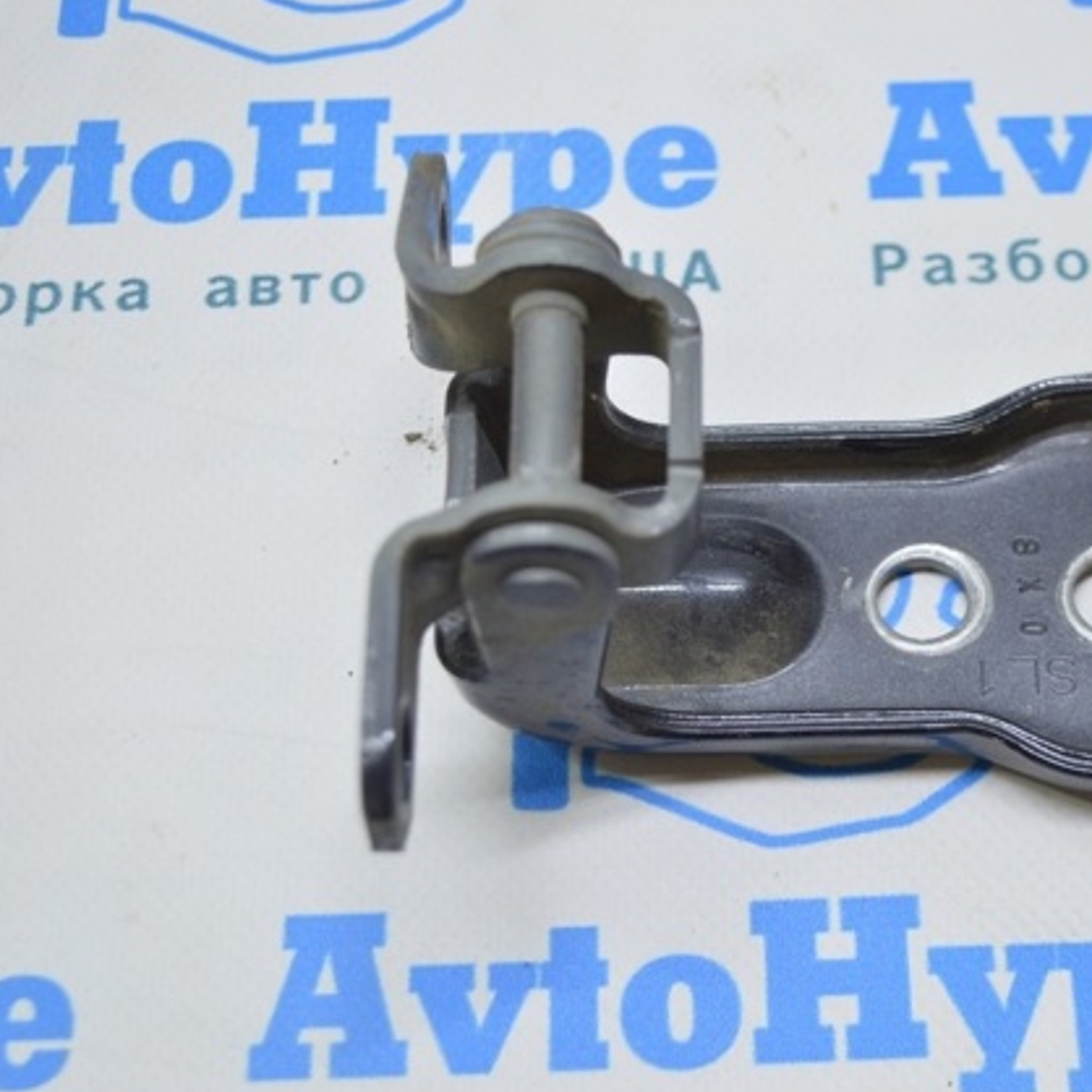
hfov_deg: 23.3
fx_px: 2641
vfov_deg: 23.4
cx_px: 713
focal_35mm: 74
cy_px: 550
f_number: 4.8
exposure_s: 1/40
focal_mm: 38
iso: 400
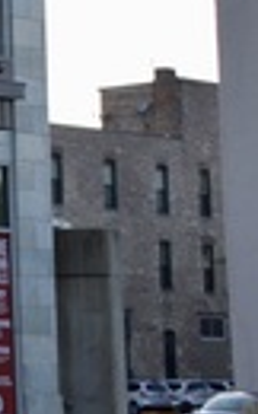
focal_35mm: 226
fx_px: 2548
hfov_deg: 5.3
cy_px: -57
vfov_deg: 9.2
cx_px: -627
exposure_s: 1/125
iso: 100
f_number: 5.6
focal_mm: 30
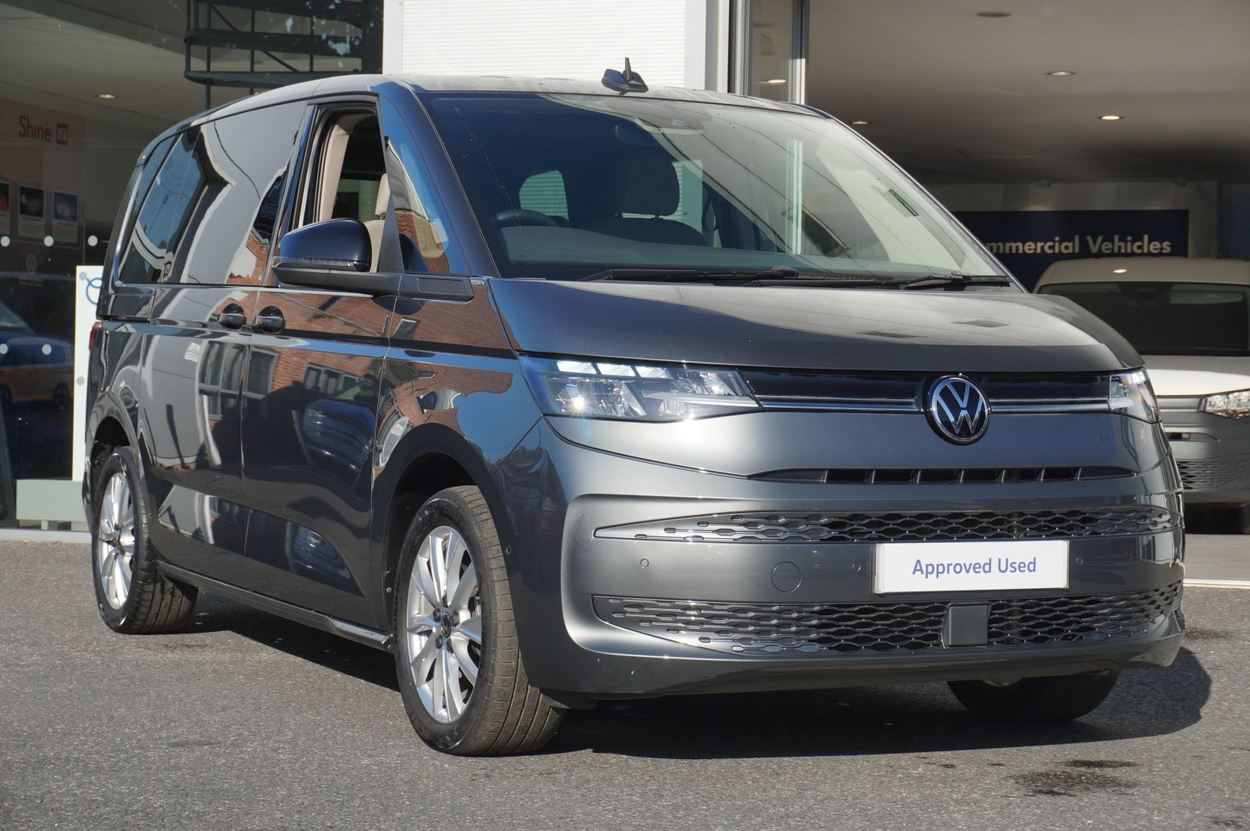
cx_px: 625
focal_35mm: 70
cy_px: 416
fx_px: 2446
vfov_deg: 19.3
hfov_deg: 28.7
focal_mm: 47
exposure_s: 1/200
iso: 100
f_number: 6.7
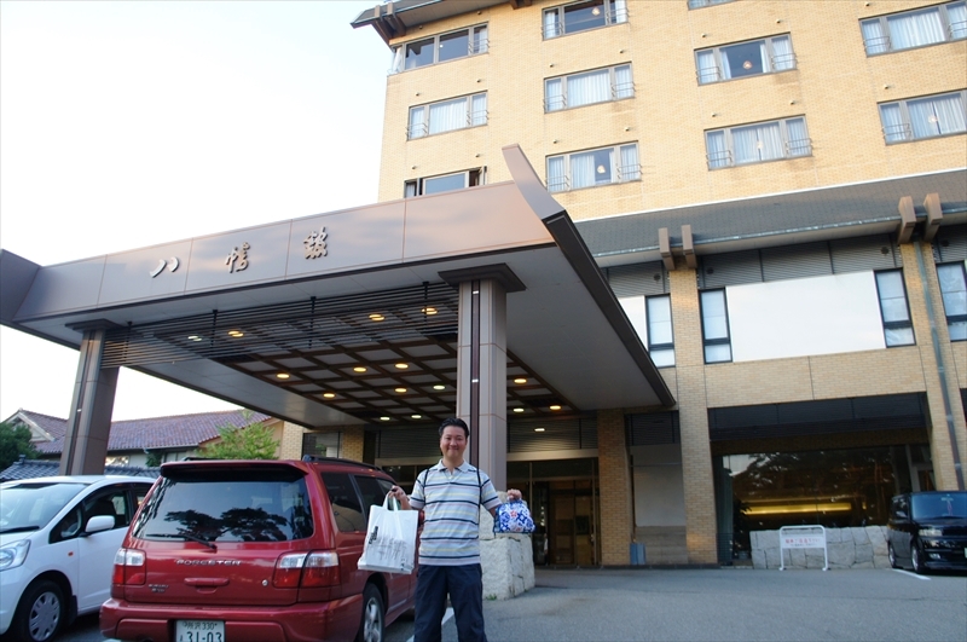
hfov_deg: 67.5
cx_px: 484
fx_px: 724
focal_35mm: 27
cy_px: 321
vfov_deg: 47.8
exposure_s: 1/160
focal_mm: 18
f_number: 4
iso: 250
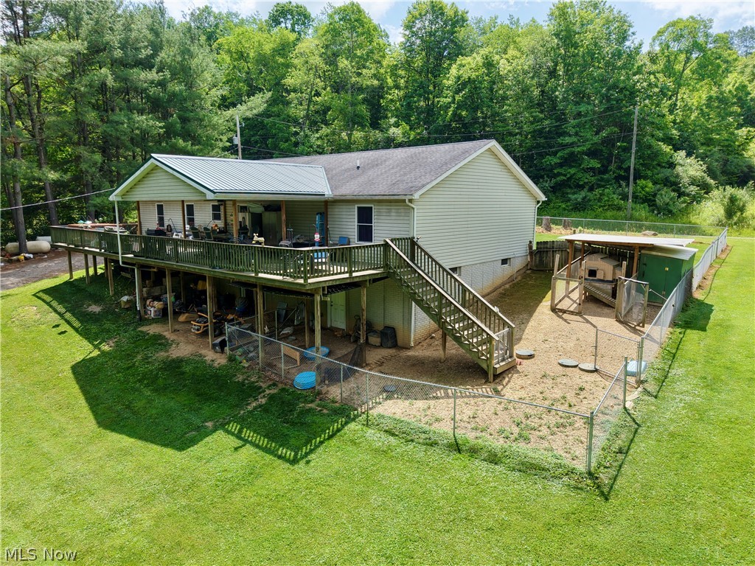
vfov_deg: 56.8
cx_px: 378
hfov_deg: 71.6
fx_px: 523
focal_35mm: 24
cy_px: 283
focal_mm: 8.67
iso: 100
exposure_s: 1/1000
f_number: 1.8
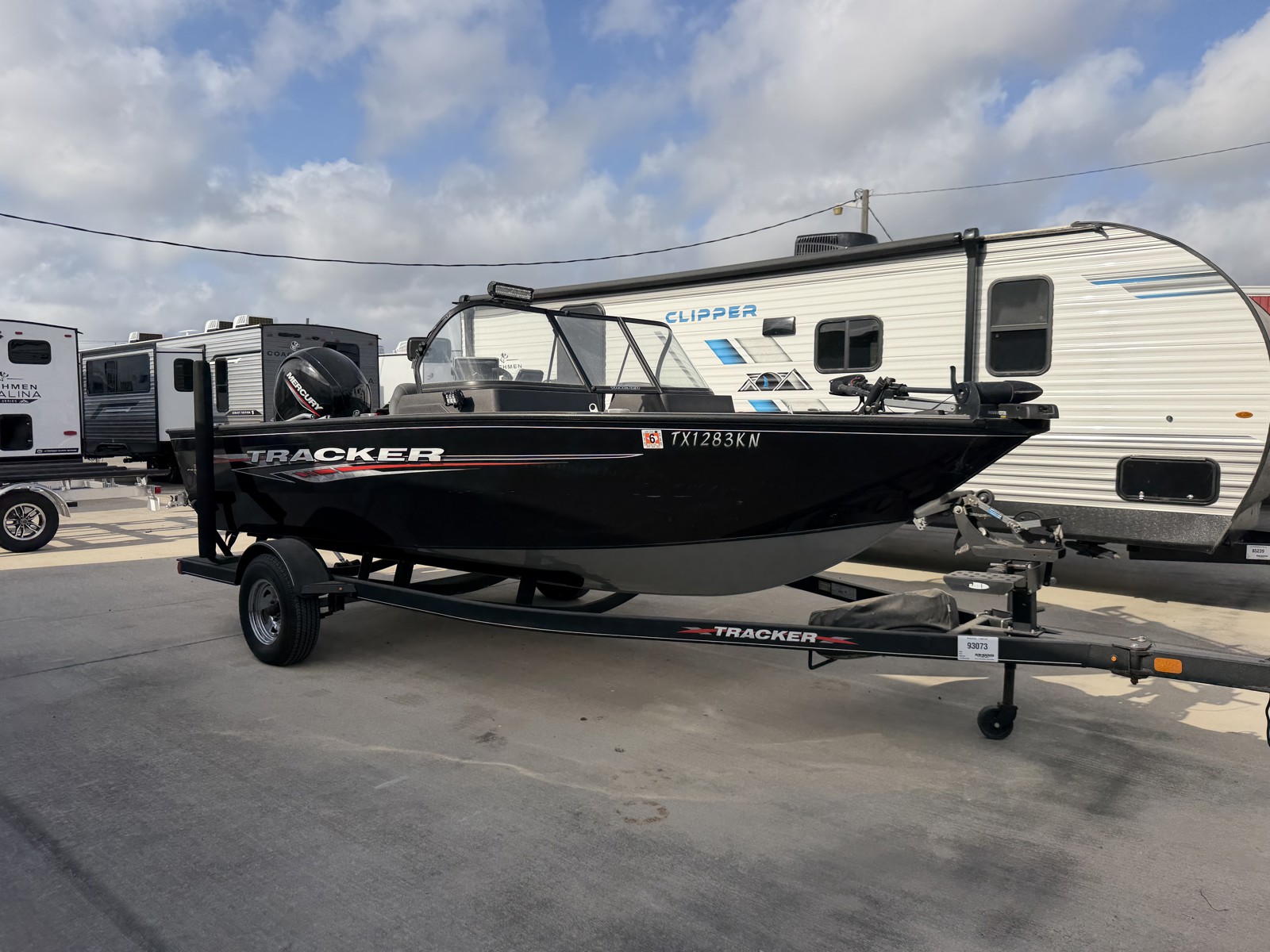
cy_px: 476
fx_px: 881
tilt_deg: -0.2
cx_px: 635
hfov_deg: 71.6
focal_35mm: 24
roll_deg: -2.9
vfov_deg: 56.8
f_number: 1.78
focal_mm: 6.76
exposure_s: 1/5714
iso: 80
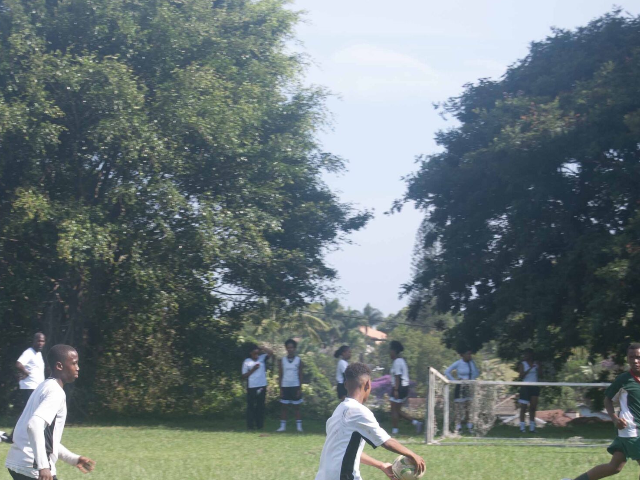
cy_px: 361
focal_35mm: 138
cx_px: 202
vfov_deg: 10.7
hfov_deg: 14.3
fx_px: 2548
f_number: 6.3
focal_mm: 55
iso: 100
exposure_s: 1/160
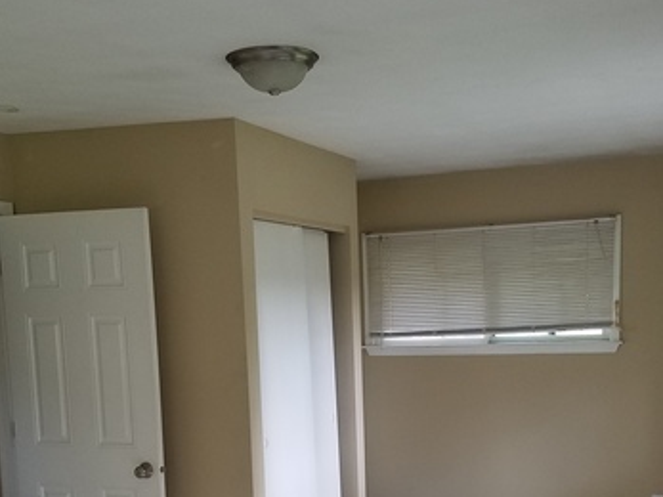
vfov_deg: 29.7
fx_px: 919
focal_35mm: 48
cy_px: 386
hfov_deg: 39.6
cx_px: 365
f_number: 1.7
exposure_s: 1/60
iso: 125
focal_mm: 4.2
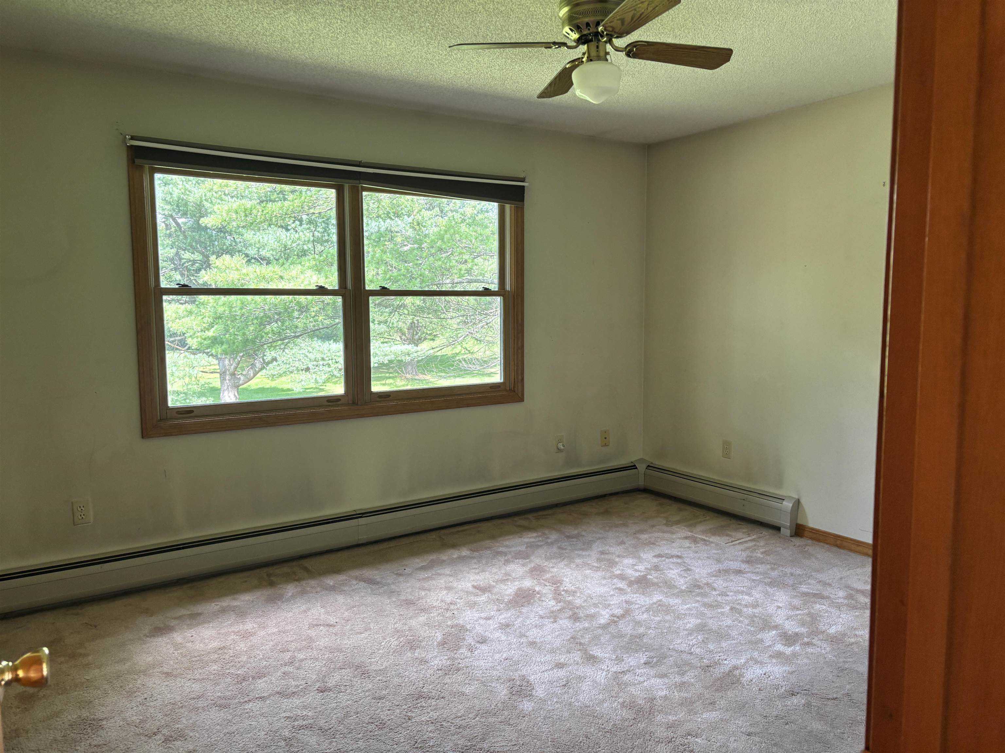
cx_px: 502
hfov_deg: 67.3
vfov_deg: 53.1
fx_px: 755
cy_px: 376
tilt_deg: -5.3
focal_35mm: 26
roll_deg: +0.1
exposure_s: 1/96
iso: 125
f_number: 1.6
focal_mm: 5.96
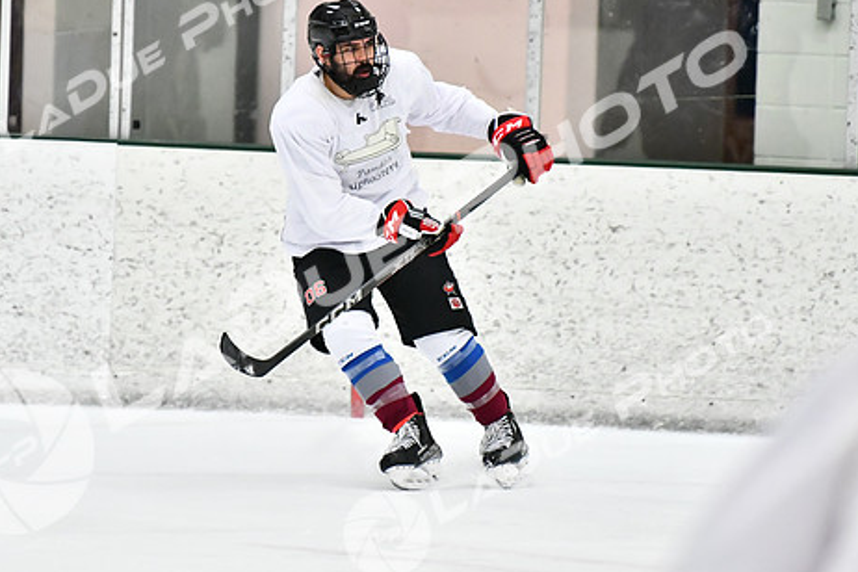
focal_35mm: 377
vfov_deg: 3.6
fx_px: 8984
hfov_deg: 5.5
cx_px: 340
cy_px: 261
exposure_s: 1/1600
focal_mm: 200
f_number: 2.8
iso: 6400
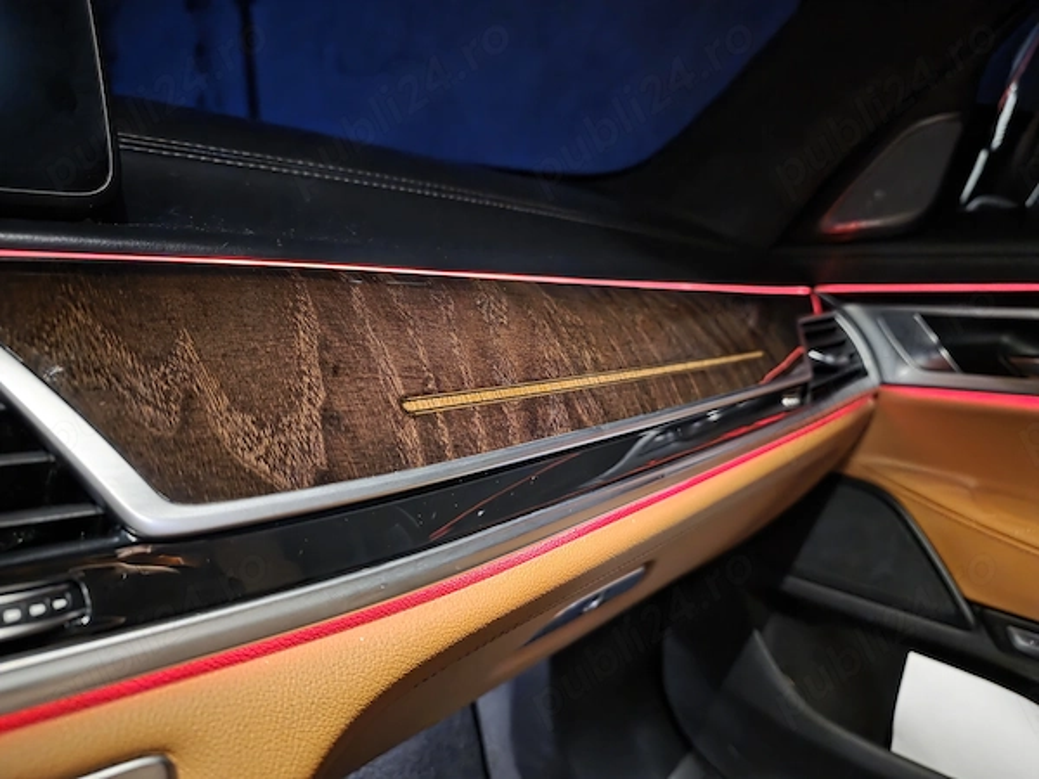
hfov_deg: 73.9
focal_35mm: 23
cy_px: 390
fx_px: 690
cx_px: 520
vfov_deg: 58.9
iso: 2500
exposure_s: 1/20
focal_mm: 6.3
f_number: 1.7
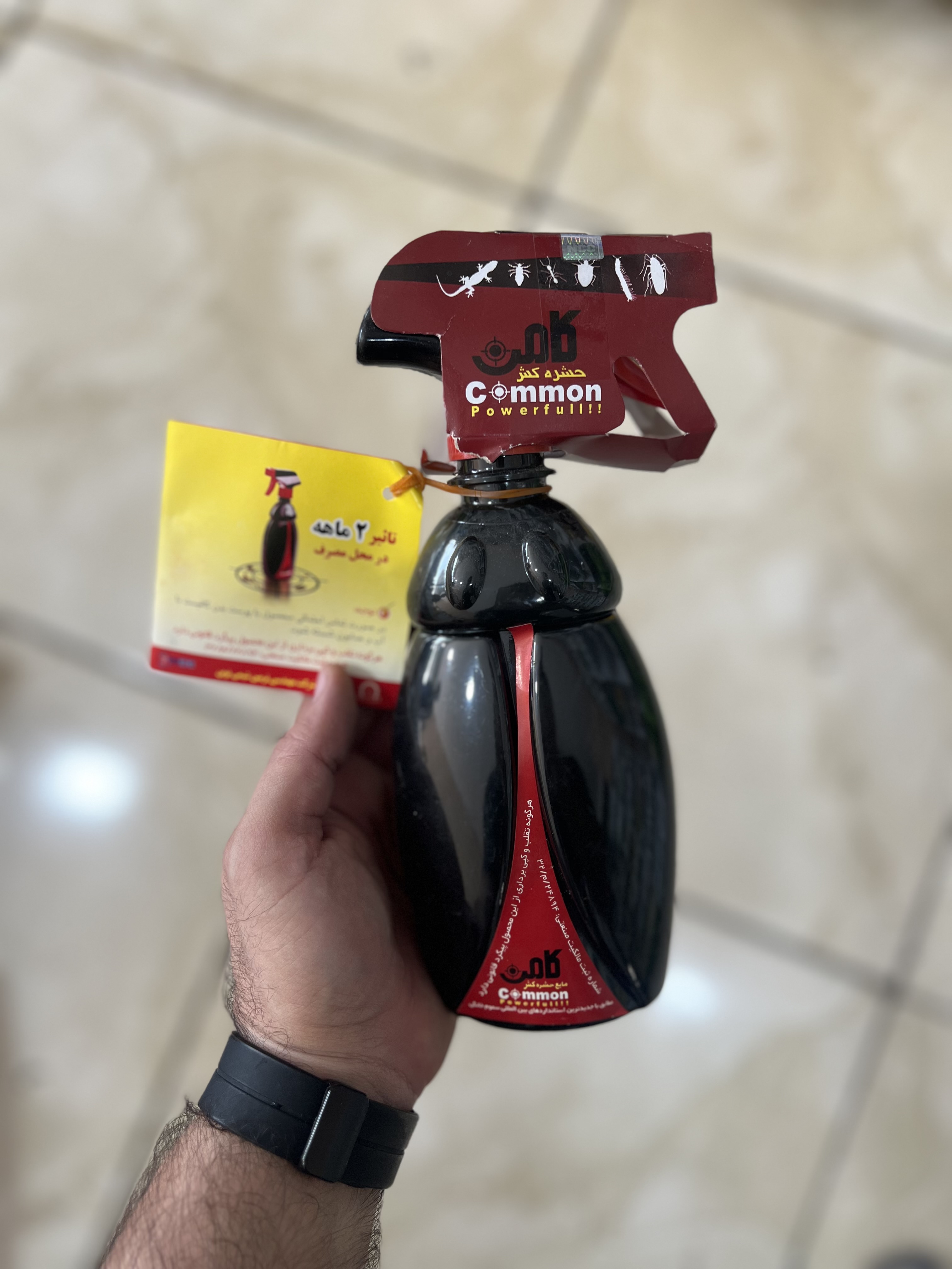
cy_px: 634
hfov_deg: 53.1
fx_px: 953
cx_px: 476
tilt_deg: -84.0
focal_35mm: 26
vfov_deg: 67.3
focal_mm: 5.7
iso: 80
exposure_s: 1/121
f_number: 1.5
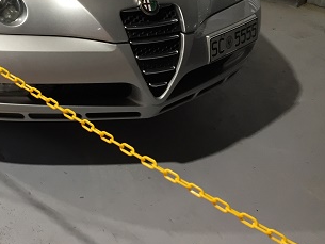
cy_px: -10
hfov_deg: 29.0
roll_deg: -1.5
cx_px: -6
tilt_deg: -19.6
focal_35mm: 62
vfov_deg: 22.6
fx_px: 582
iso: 80
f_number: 2.2
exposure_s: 1/33
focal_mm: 4.15
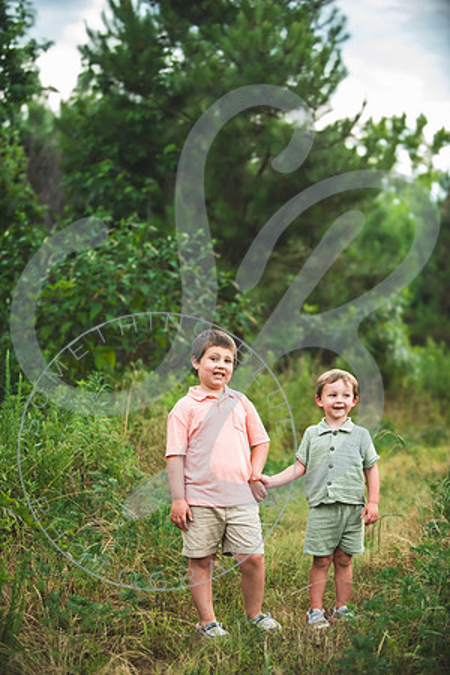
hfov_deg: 18.2
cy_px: 338
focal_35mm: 75
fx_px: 1406
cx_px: 225
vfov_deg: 27.0
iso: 320
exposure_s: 1/400
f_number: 2.8
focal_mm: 75
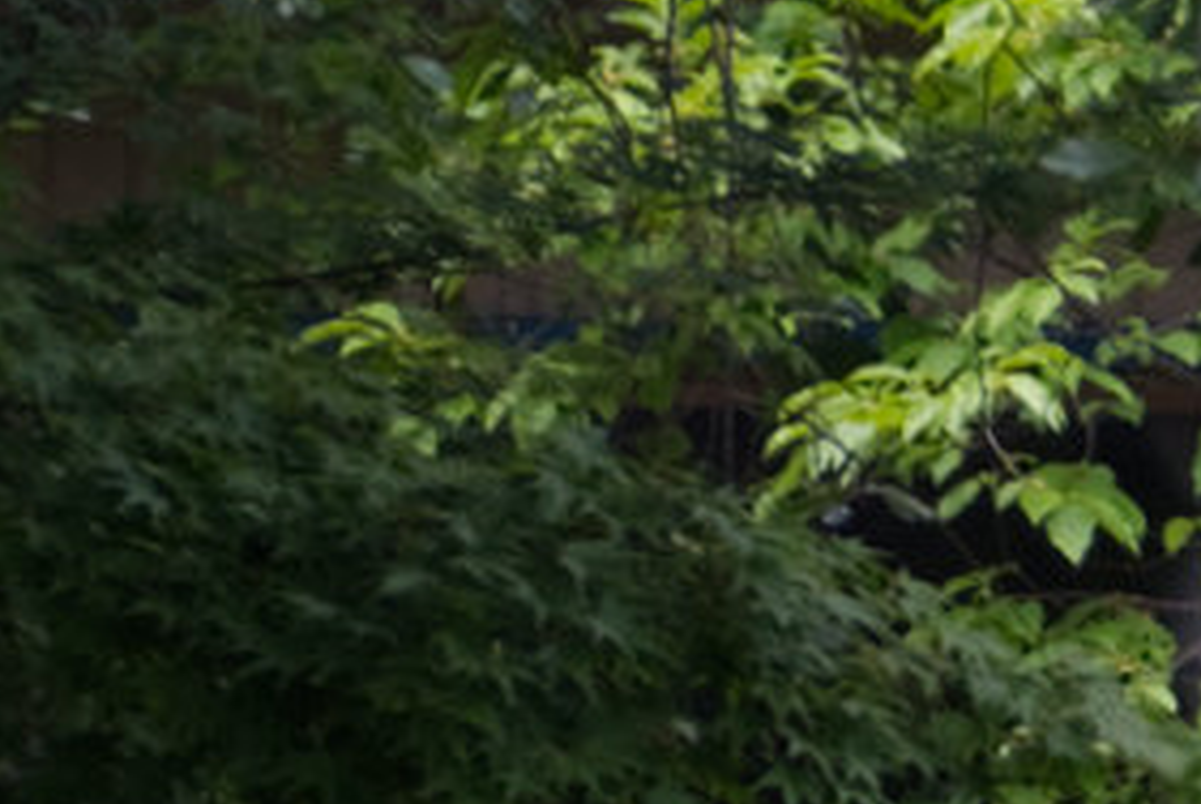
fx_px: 17733
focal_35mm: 531
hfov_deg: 3.9
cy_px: 996
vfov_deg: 2.6
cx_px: 1611
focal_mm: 55
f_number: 4
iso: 320
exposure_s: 1/80
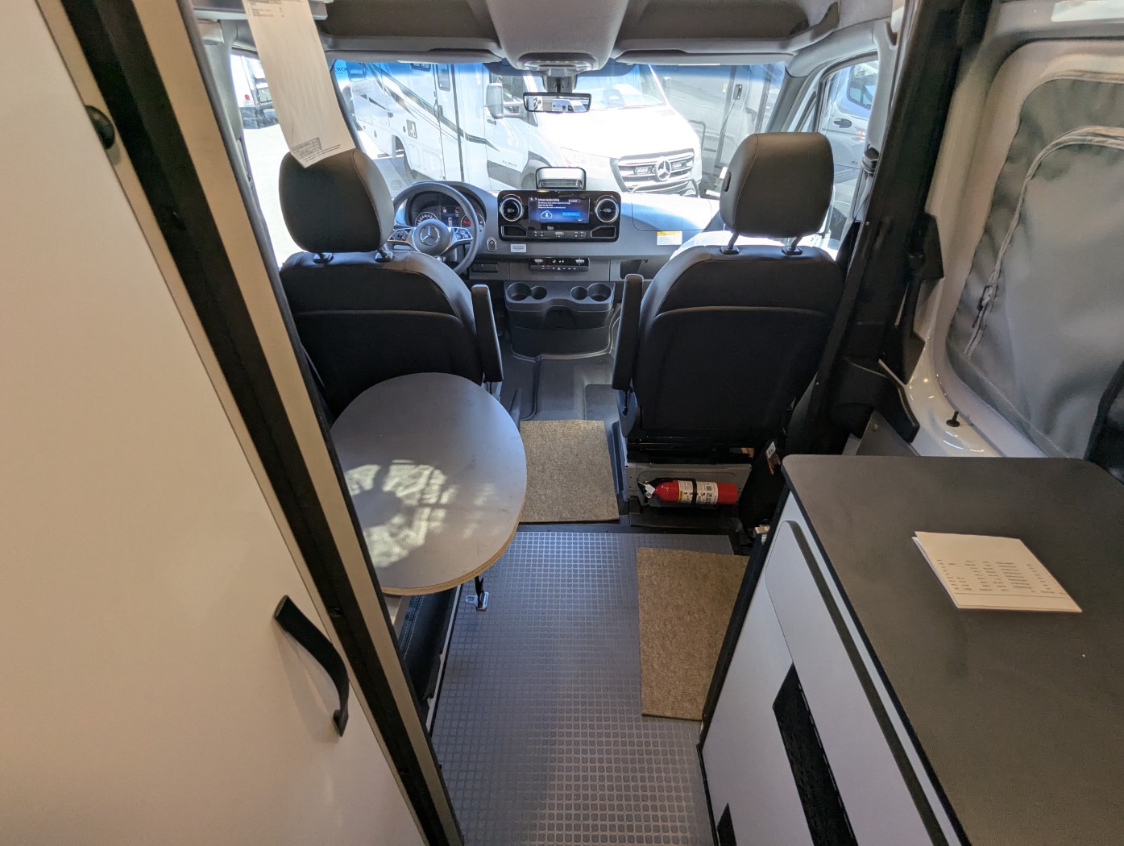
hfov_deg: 94.4
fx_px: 520
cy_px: 423
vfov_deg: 78.2
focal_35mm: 16
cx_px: 562
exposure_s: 1/78.4
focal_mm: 2.35
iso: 46
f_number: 2.2
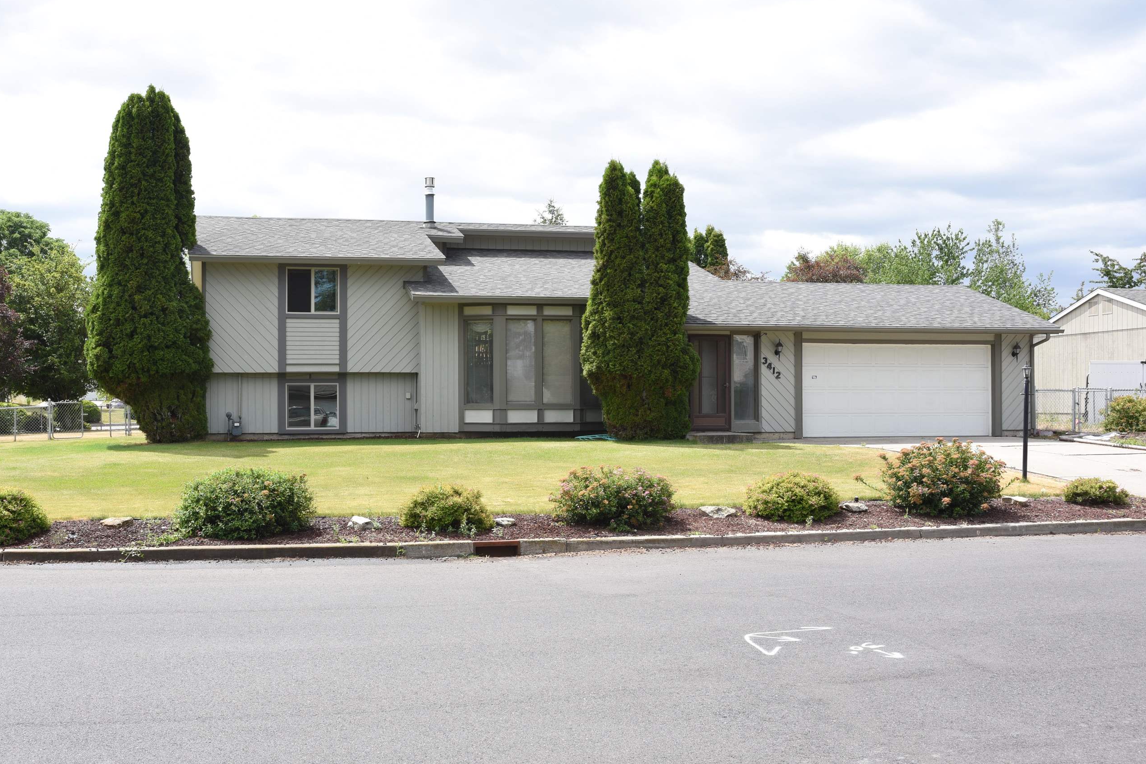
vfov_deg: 32.6
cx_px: 472
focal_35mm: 41
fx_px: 1305
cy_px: 393
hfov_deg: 47.2
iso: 200
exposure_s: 1/125
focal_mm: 34
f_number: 13
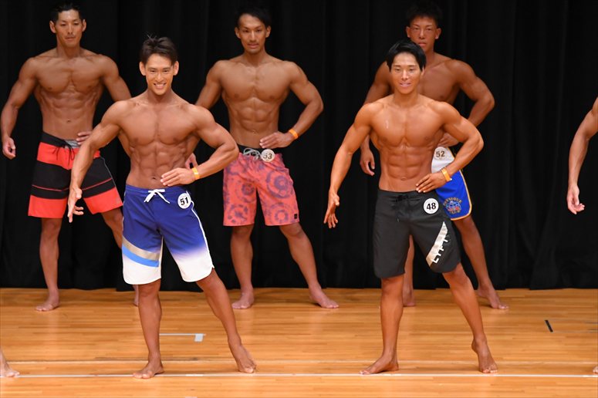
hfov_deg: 7.2
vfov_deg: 4.8
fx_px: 4732
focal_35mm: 285
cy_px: 199
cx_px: 299
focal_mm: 190
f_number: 5.6
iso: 4000
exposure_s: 1/400
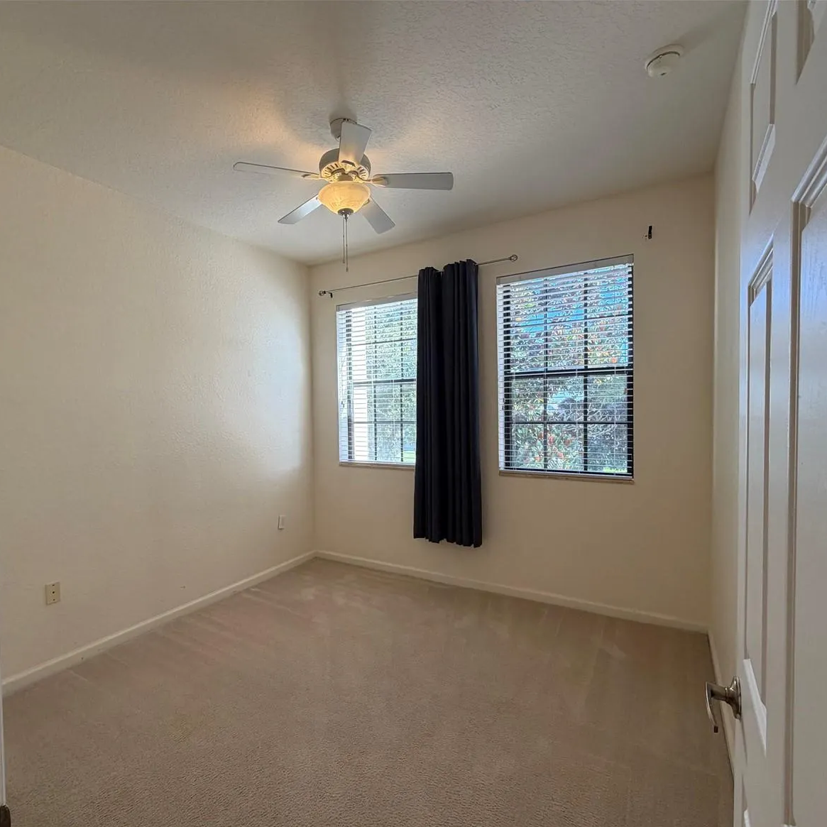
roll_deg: +1.1
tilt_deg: -2.3
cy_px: 425
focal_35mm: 17
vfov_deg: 83.9
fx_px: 459
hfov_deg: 83.8
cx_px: 385
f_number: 2.2
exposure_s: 1/120
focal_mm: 2.22
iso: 125
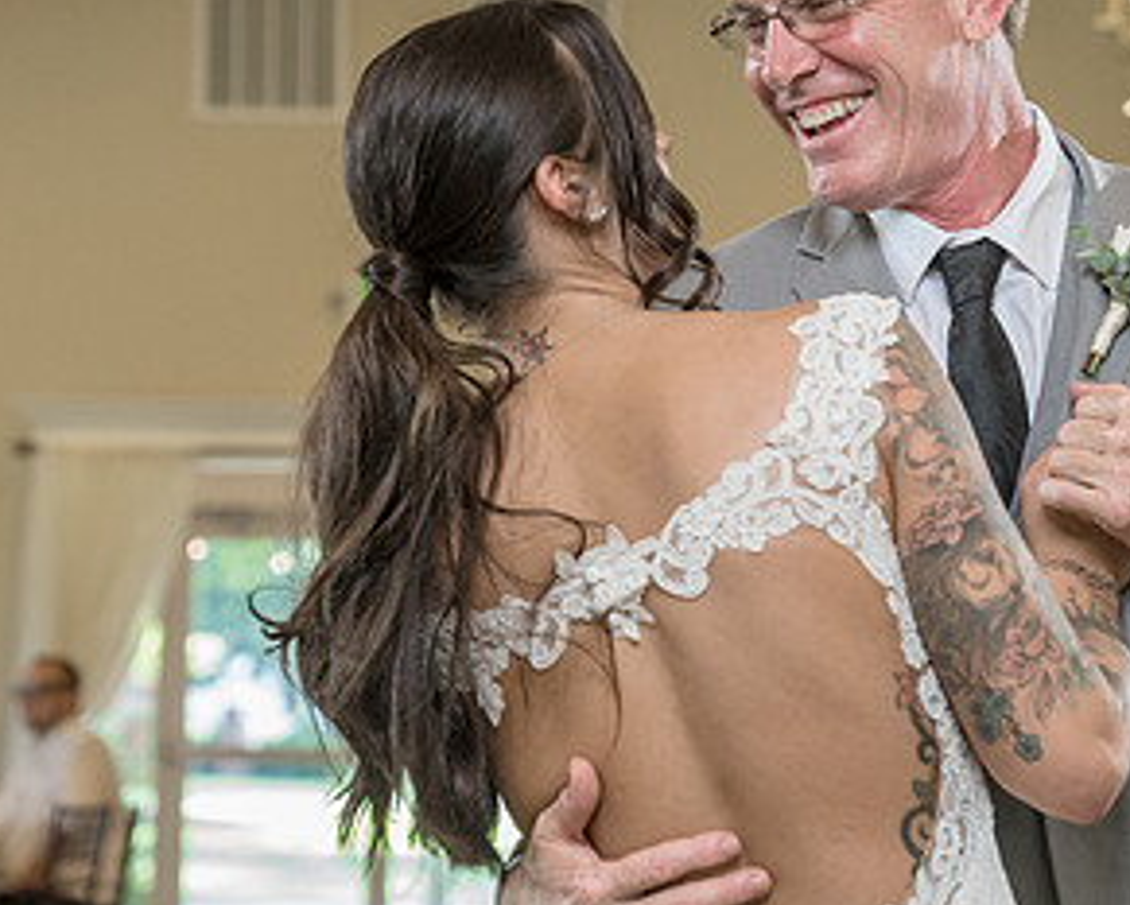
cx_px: 711
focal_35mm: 169
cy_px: 138
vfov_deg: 9.1
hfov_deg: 11.4
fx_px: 5654
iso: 2000
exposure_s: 1/250
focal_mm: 70
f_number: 4
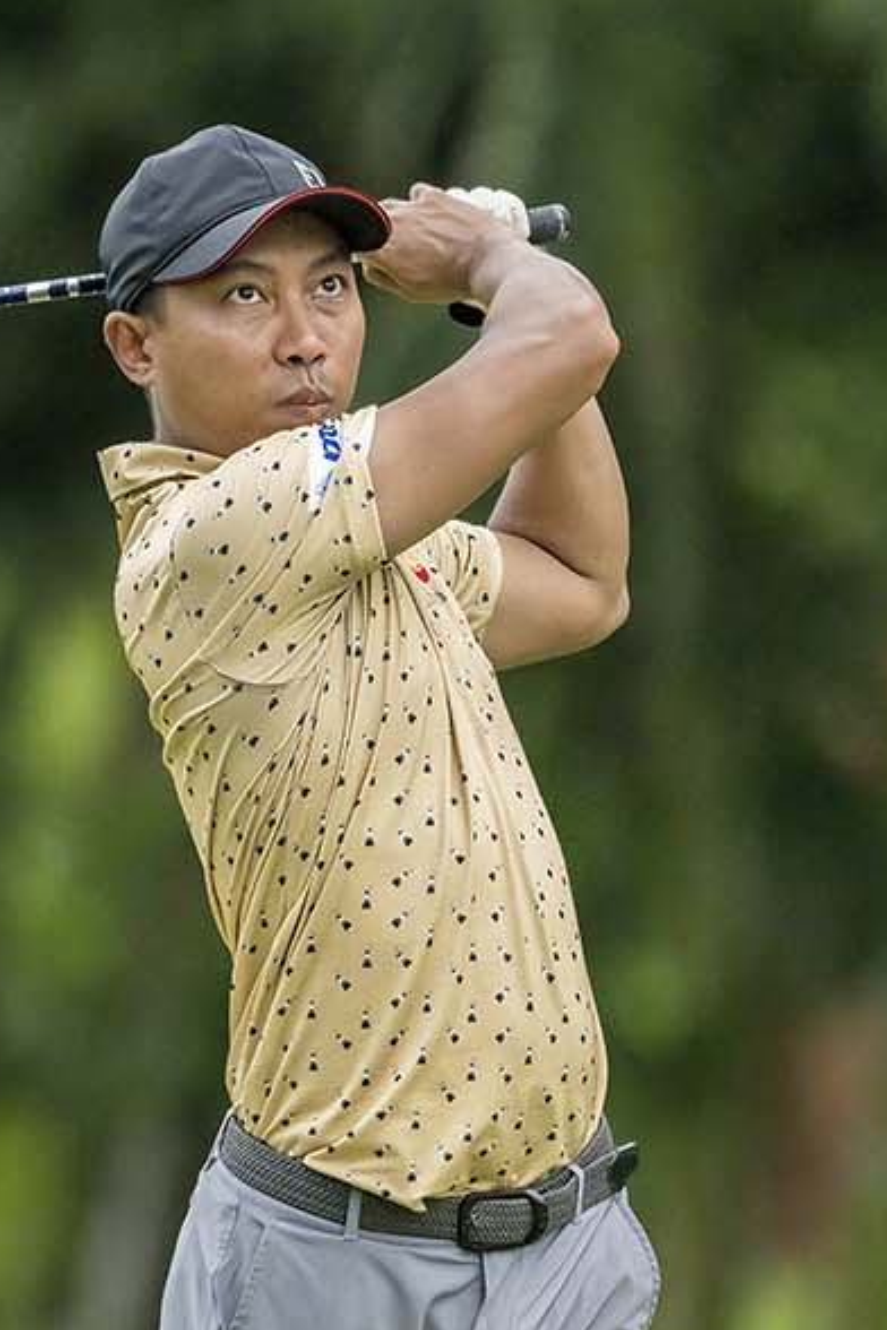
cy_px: 1099
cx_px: 36
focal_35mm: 980
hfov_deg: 1.4
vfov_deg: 2.1
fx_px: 36216
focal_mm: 400
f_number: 3.2
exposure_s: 1/6400
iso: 7200
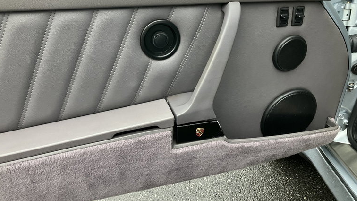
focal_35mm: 31
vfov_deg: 37.7
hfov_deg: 62.6
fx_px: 293
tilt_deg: -20.4
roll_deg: +0.2
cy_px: 87
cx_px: 179
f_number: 1.8
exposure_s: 1/60
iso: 200
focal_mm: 3.99
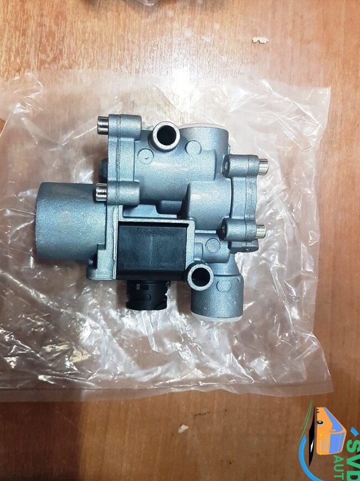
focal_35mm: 30
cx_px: 165
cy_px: 226
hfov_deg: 46.7
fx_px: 416
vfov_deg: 59.9
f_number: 1.7
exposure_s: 1/33
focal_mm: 4.2
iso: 160
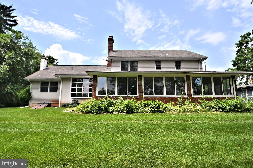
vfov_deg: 70.4
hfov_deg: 93.3
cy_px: 84
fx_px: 119
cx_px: 126
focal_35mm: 17
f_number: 4.5
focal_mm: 11.5
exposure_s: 1/2000
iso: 250
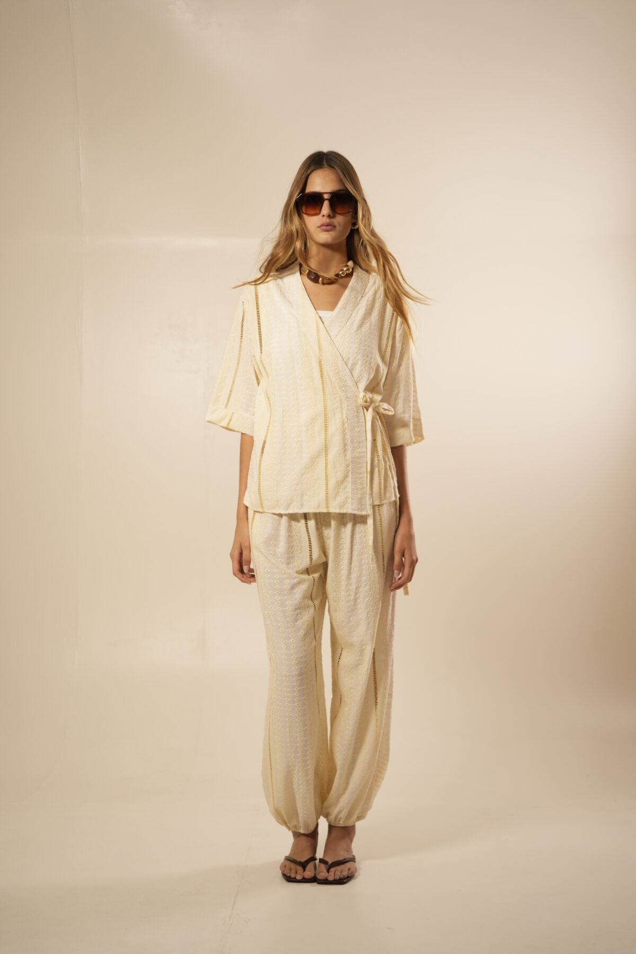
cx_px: 318
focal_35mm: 50
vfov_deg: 39.6
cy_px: 477
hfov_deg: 27.0
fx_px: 1325
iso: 640
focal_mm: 50
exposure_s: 1/125
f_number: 3.2
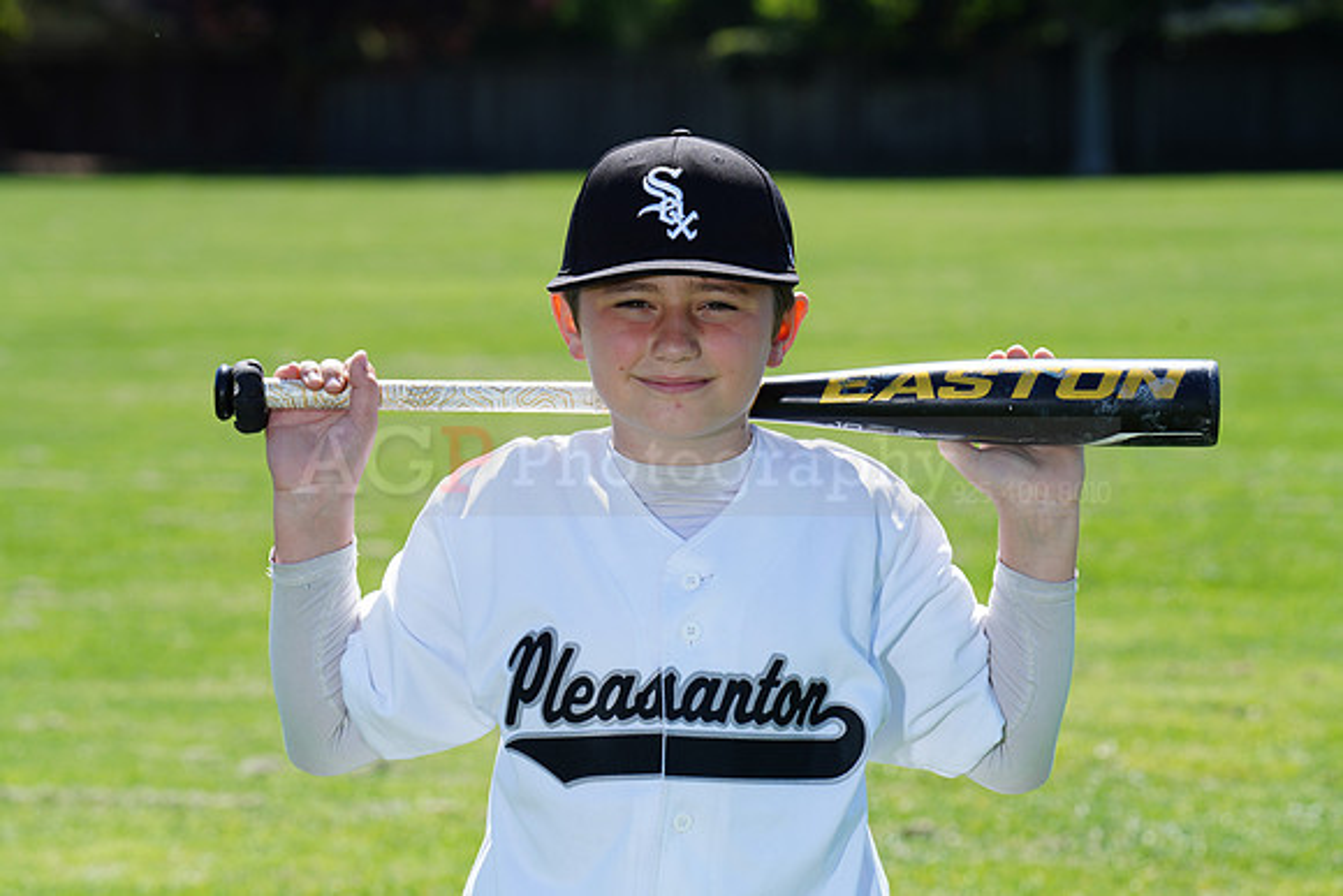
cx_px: 672
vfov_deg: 7.7
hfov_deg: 11.5
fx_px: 6642
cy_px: 448
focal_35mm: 178
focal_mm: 178
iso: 200
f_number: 9
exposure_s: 1/250
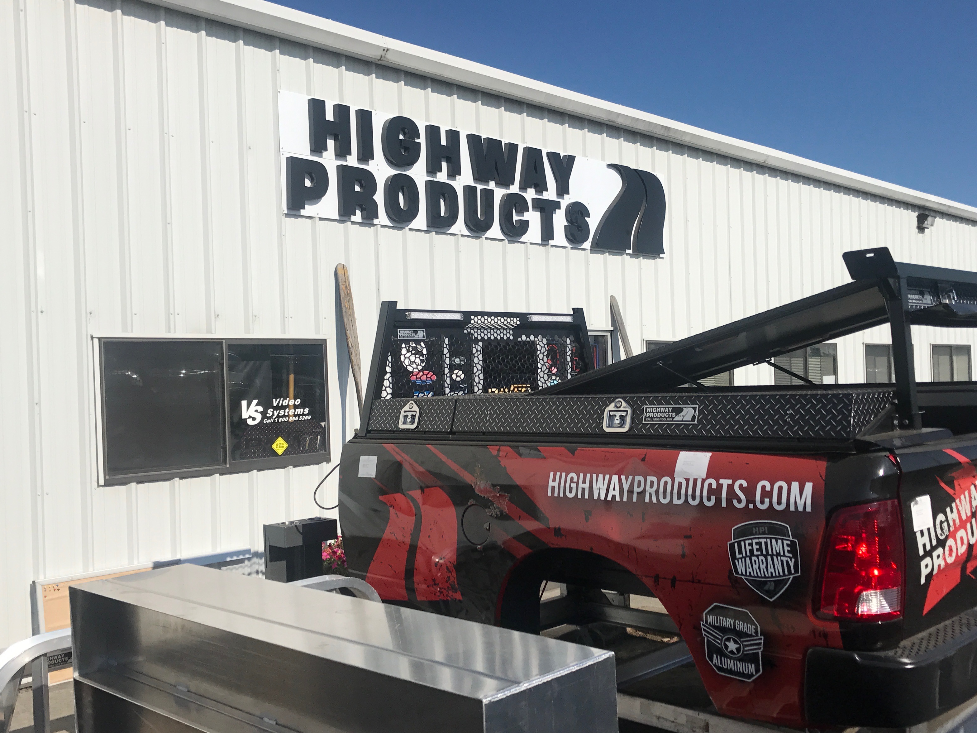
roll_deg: +1.9
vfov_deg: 39.7
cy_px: 375
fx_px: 1016
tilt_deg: -0.5
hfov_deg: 51.3
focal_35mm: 36
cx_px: 521
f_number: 1.8
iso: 20
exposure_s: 1/5319
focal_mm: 3.99
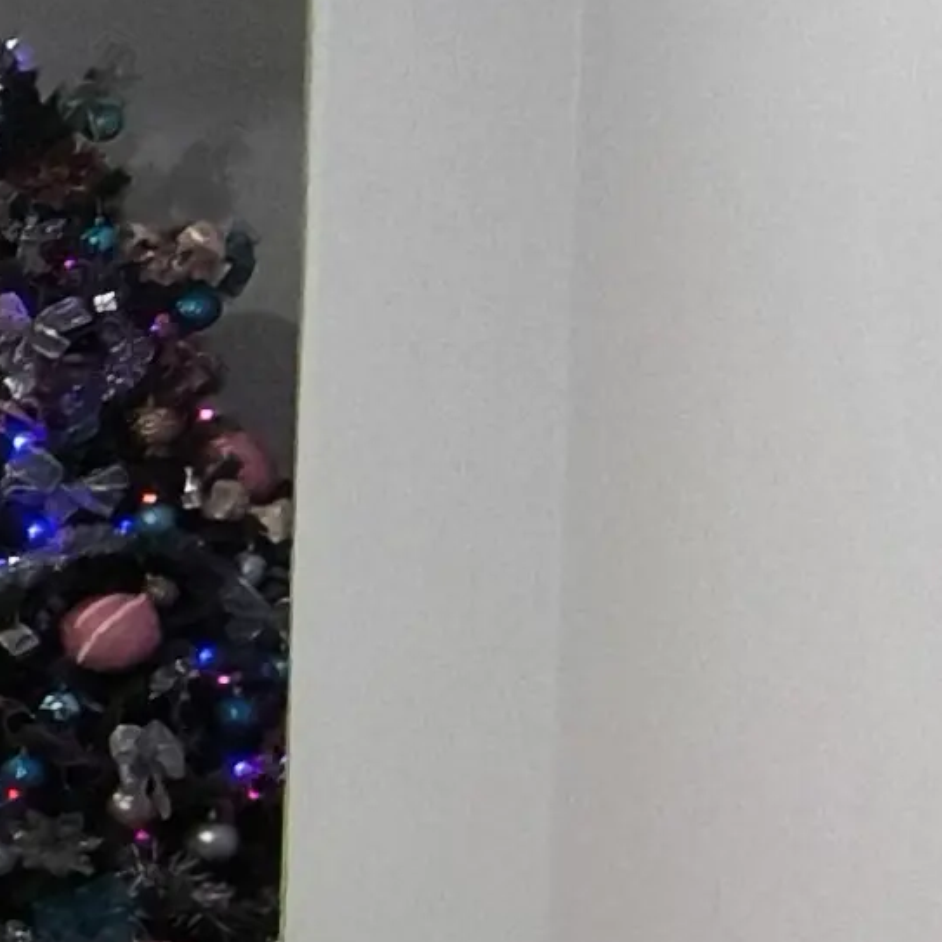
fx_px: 2617
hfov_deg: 12.5
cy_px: 704
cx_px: -1657
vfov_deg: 20.3
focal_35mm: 85
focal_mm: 1.65
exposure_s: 1/60
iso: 160
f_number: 2.2
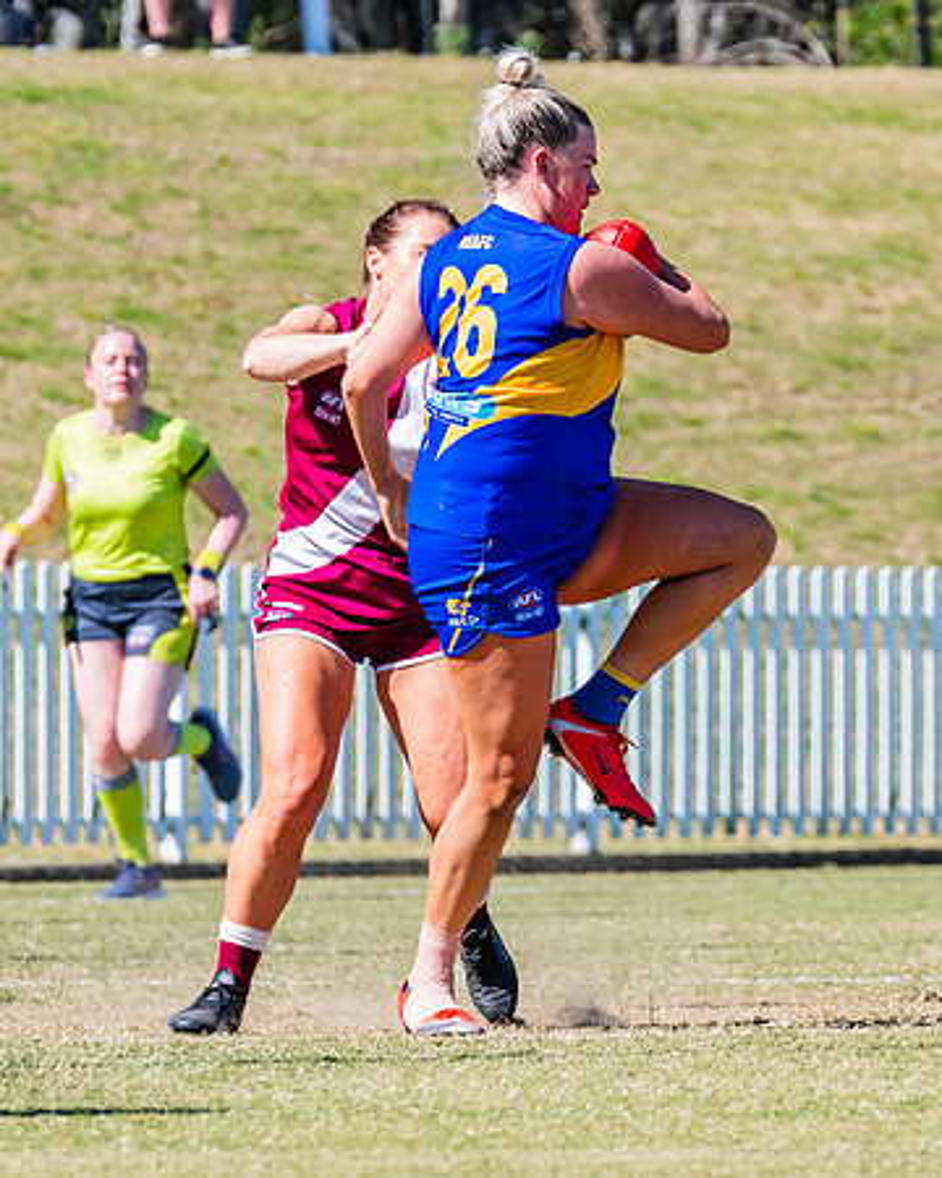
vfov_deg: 3.1
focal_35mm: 629
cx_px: 471
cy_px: 465
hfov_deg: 2.5
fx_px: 21937
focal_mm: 310
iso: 800
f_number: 9
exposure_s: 1/1600
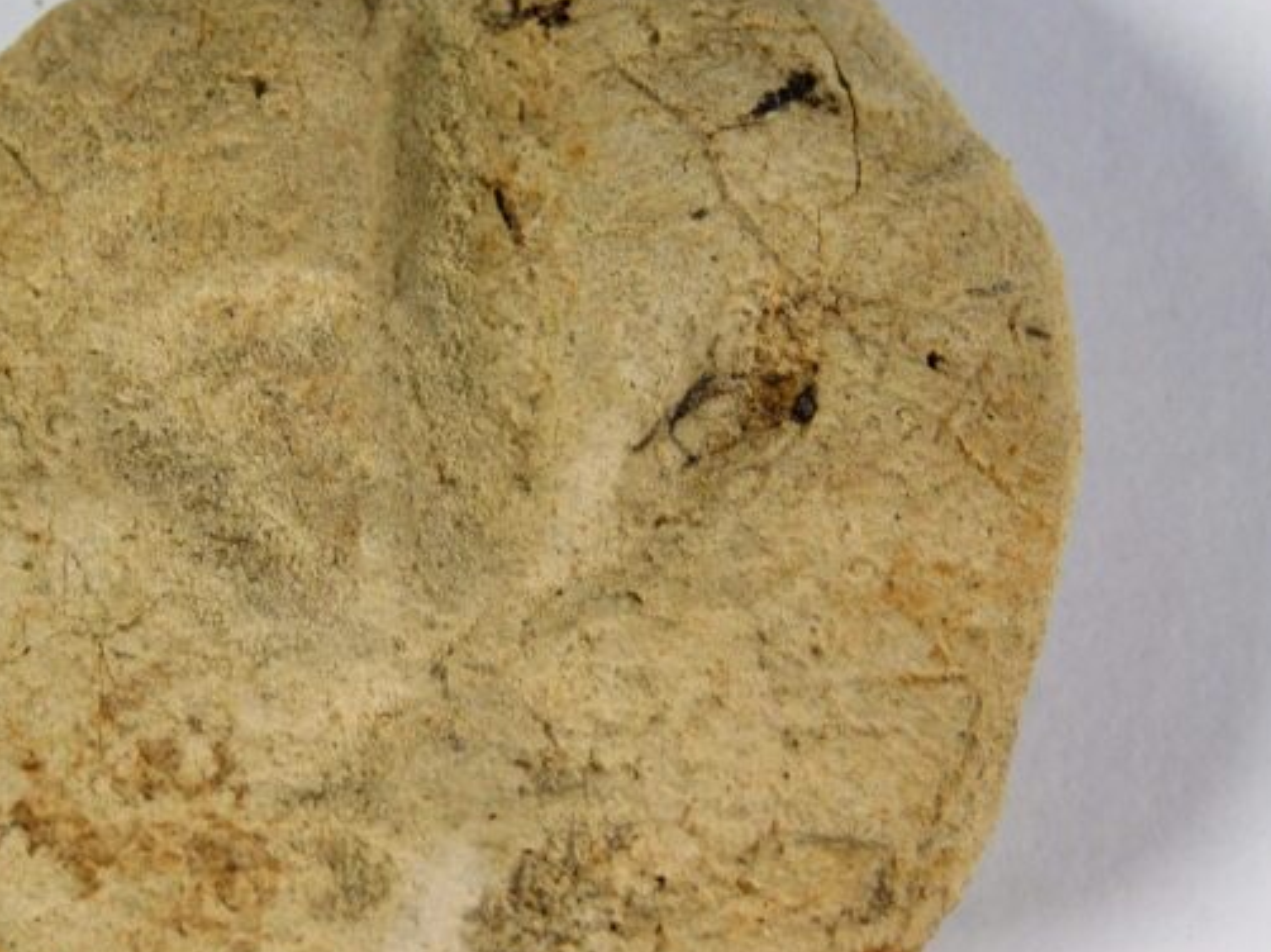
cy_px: 572
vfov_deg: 9.0
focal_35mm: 165
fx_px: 6055
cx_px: 395
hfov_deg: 12.0
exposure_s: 1/200
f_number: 4.8
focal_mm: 20.3
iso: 125
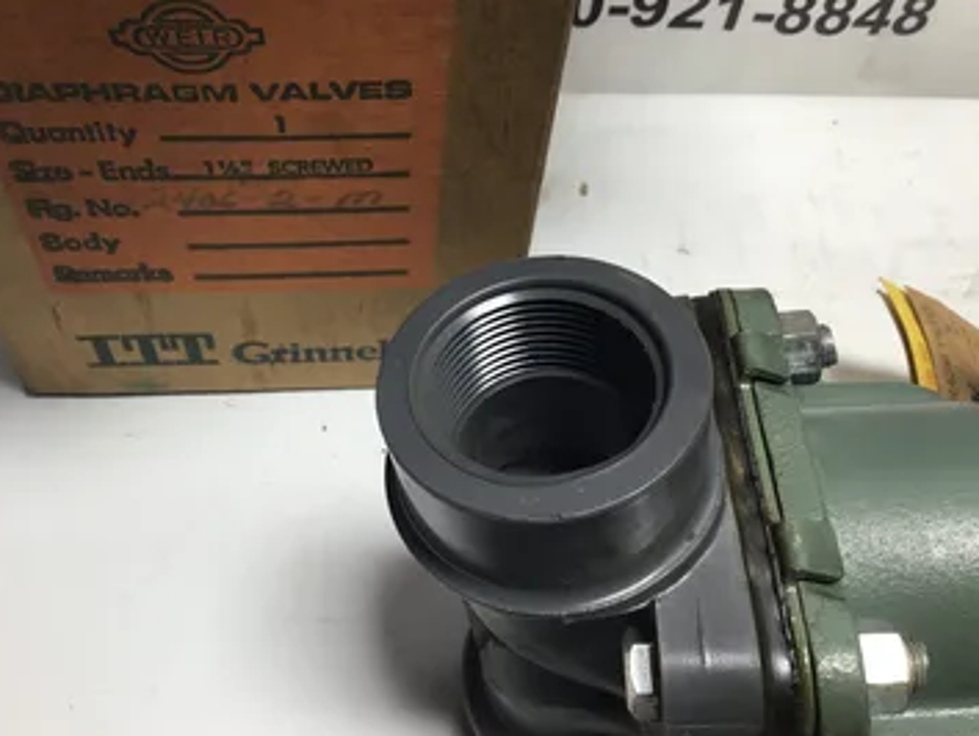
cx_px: 429
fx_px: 991
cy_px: 338
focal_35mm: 35
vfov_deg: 40.7
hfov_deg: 52.5
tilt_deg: -54.5
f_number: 2.4
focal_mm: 3.3
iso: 32
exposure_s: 1/120
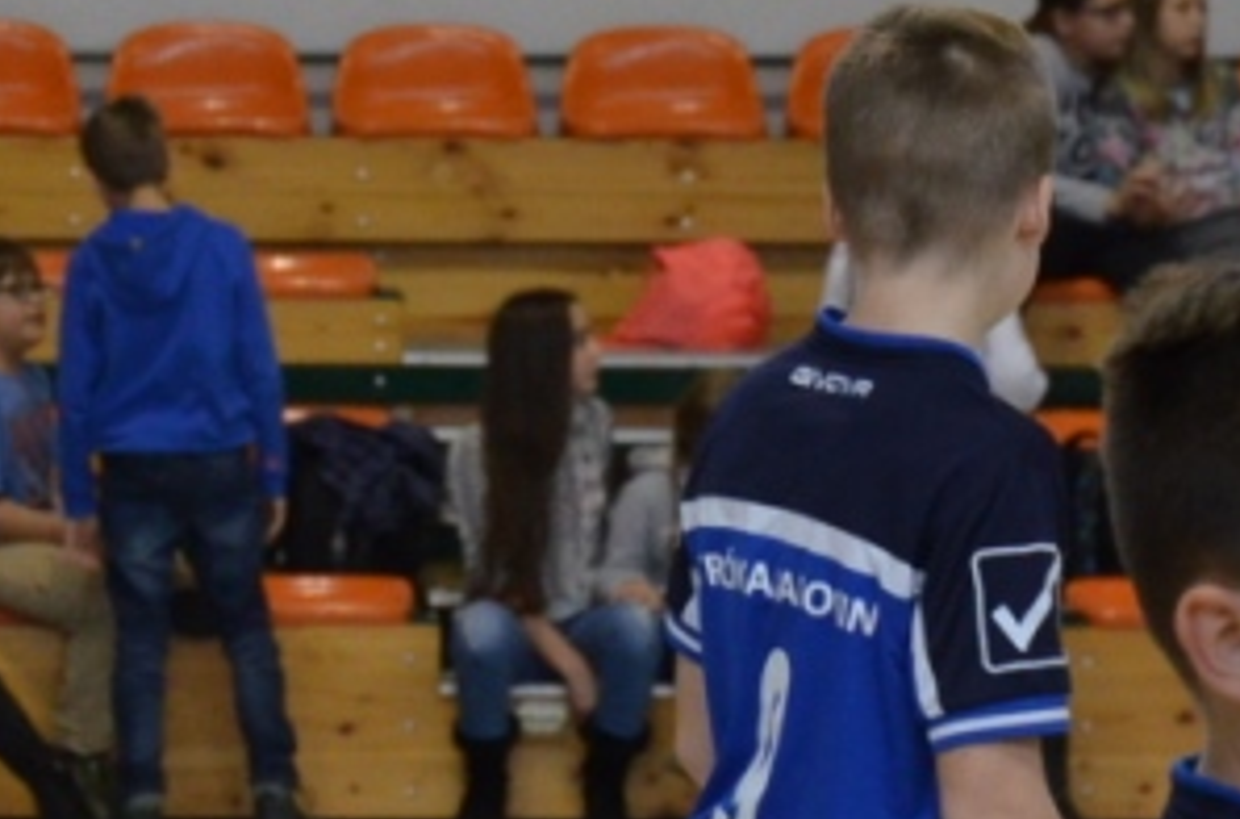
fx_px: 11022
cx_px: 213
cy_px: 589
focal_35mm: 321
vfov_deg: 4.3
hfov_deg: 6.4
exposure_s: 1/125
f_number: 5.3
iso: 1600
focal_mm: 62
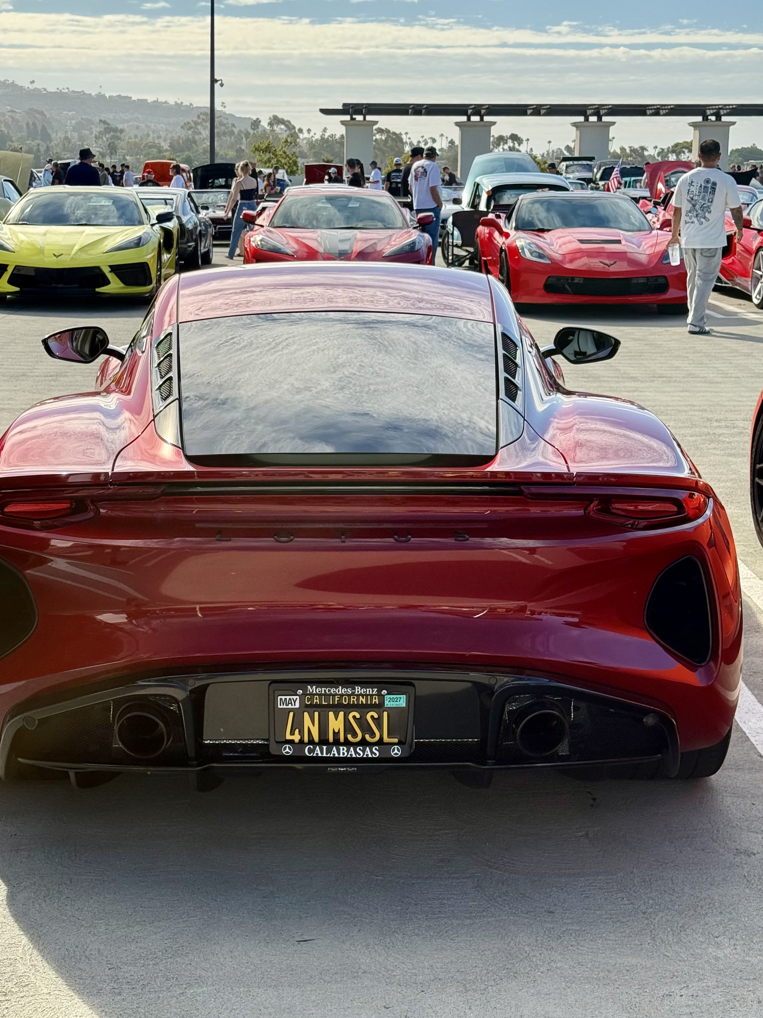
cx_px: 337
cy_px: 442
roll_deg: -0.4
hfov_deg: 26.5
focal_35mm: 55
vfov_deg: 34.9
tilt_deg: -8.4
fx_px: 1616
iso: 80
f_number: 1.78
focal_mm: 6.76
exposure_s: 1/1429
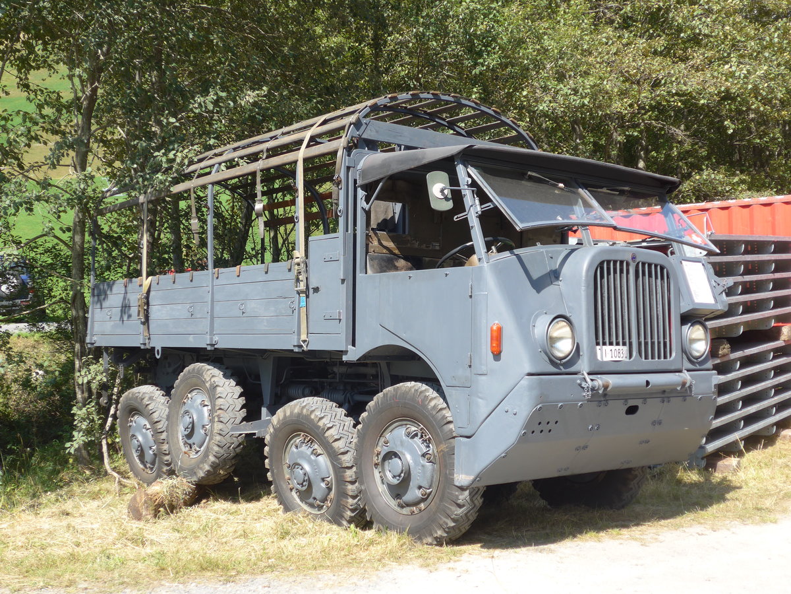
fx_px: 1005
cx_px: 396
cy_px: 297
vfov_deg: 32.9
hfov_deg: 42.9
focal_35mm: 44
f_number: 2.8
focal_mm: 9
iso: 80
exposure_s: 1/500
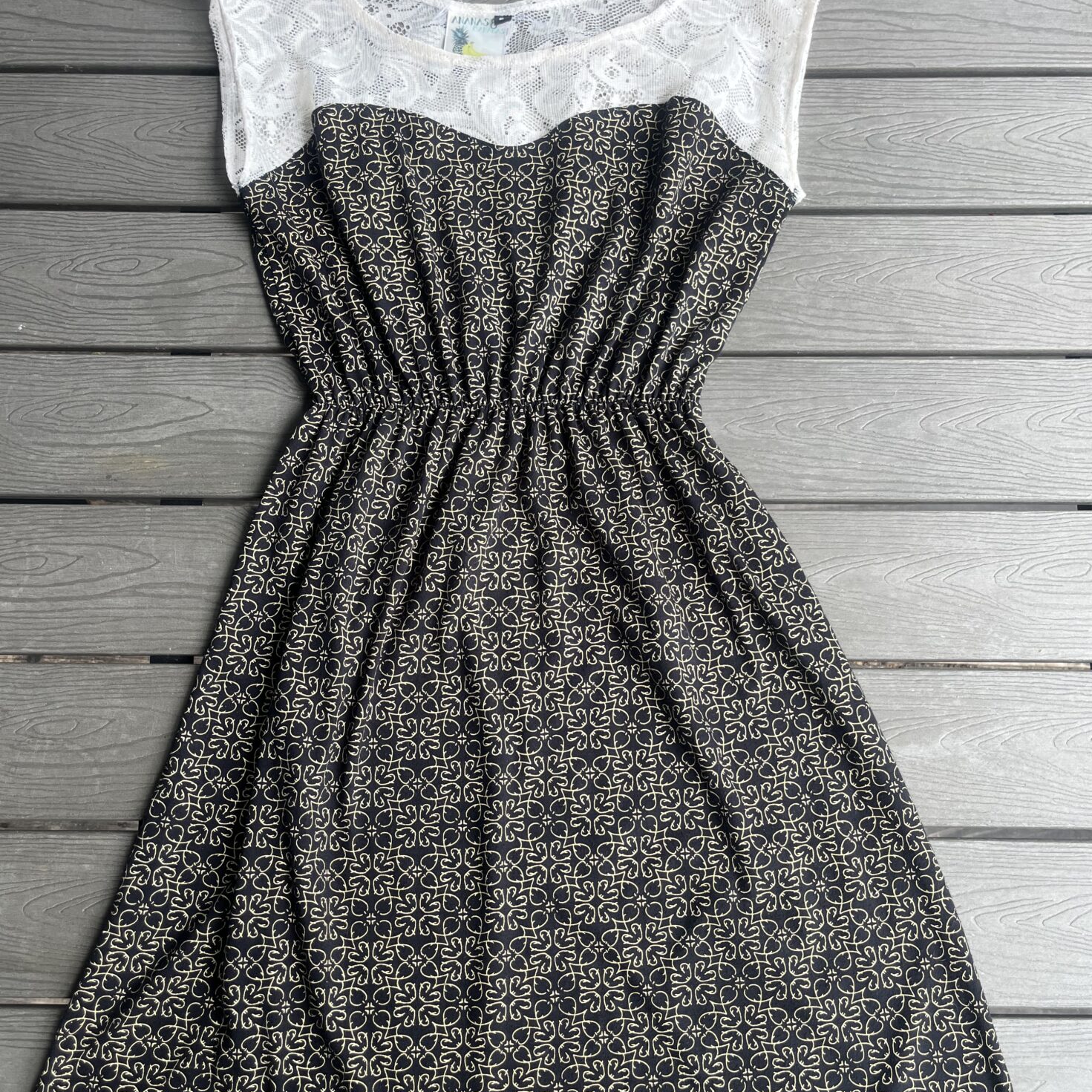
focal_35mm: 32
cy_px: 557
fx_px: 1142
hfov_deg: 51.1
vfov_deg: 51.1
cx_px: 546
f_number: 1.6
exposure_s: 1/158
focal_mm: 5.1
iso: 40
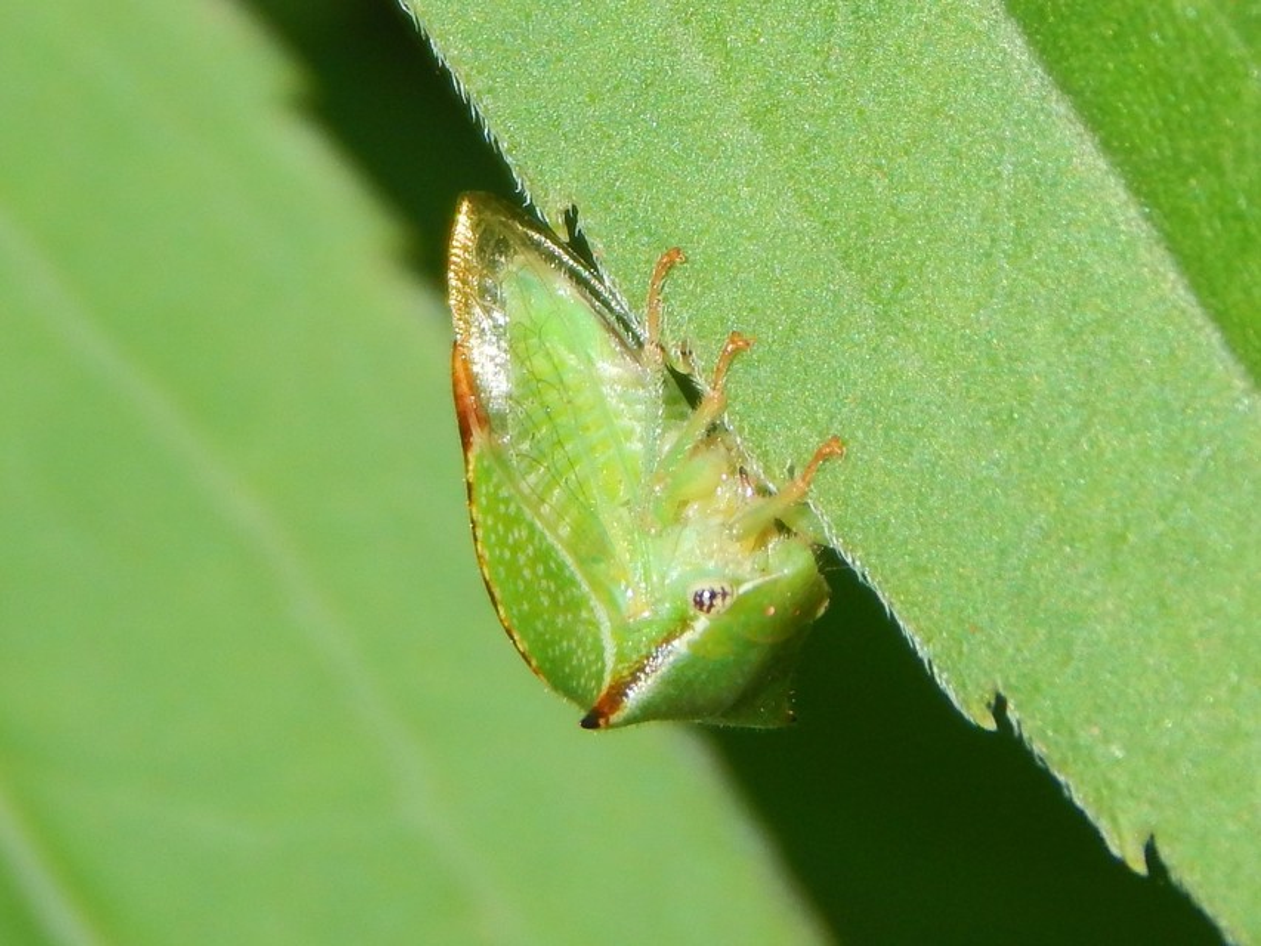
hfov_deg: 9.6
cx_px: 630
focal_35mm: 207
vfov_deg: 7.2
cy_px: 473
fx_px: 7542
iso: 125
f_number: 5.4
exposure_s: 1/320
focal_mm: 37.1
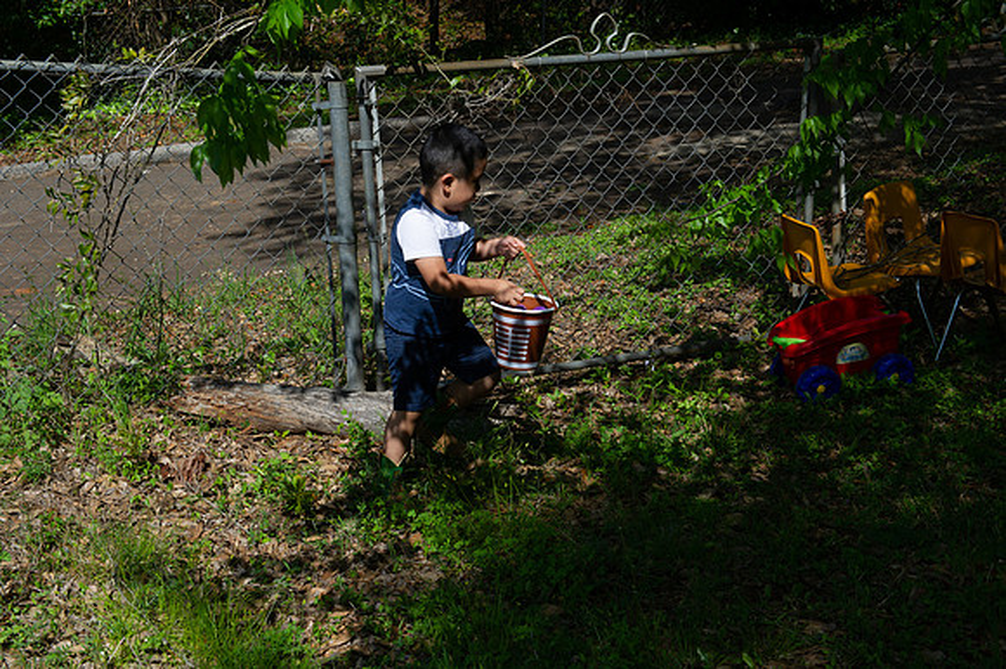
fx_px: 1396
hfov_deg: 39.6
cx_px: 503
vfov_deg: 27.0
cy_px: 334
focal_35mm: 50
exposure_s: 1/400
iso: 200
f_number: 10
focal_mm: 50
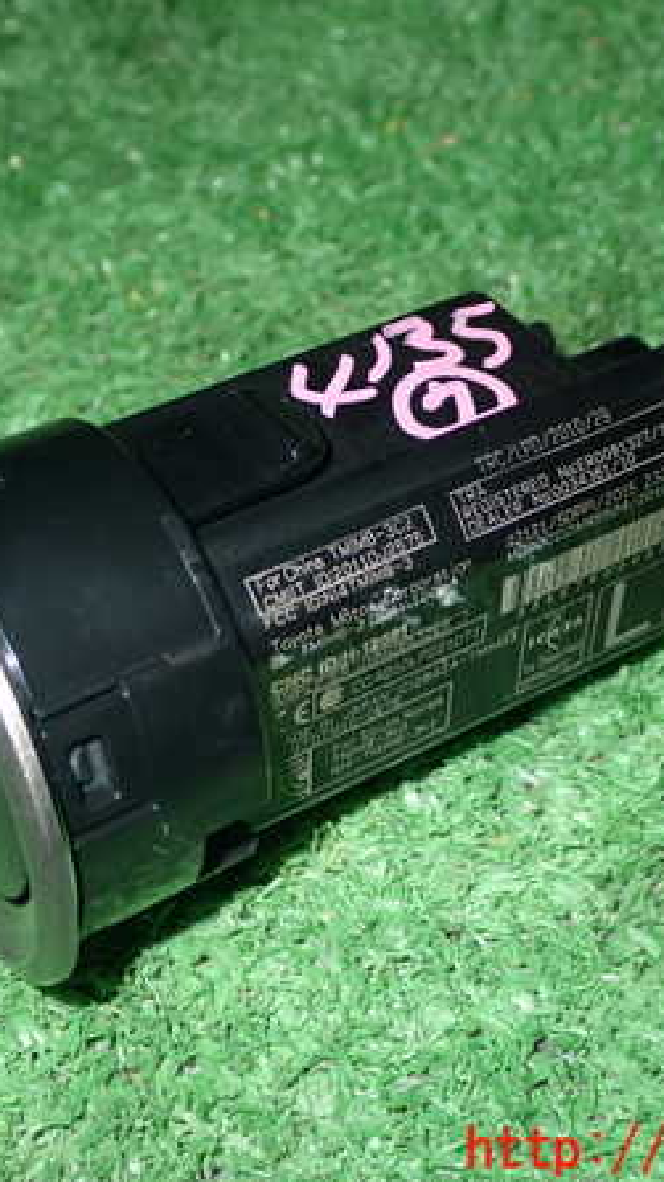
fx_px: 1881
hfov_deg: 20.0
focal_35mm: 60
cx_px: 270
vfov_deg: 34.9
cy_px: 590
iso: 320
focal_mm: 7.31
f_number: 8
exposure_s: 1/40
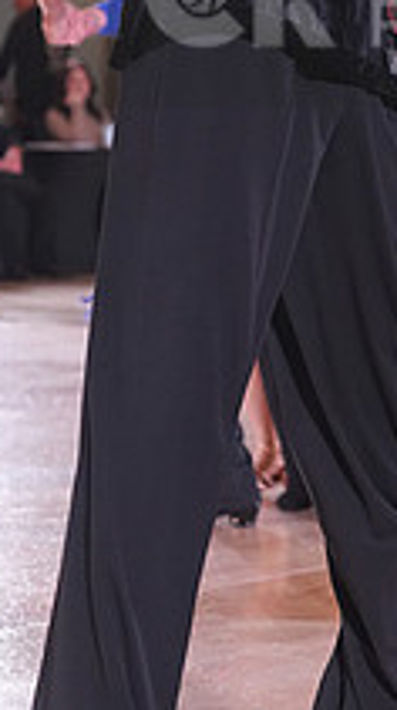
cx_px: 574
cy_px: -3
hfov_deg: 5.9
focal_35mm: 202
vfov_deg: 10.6
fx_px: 3797
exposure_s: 1/250
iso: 3200
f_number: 4
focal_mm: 70
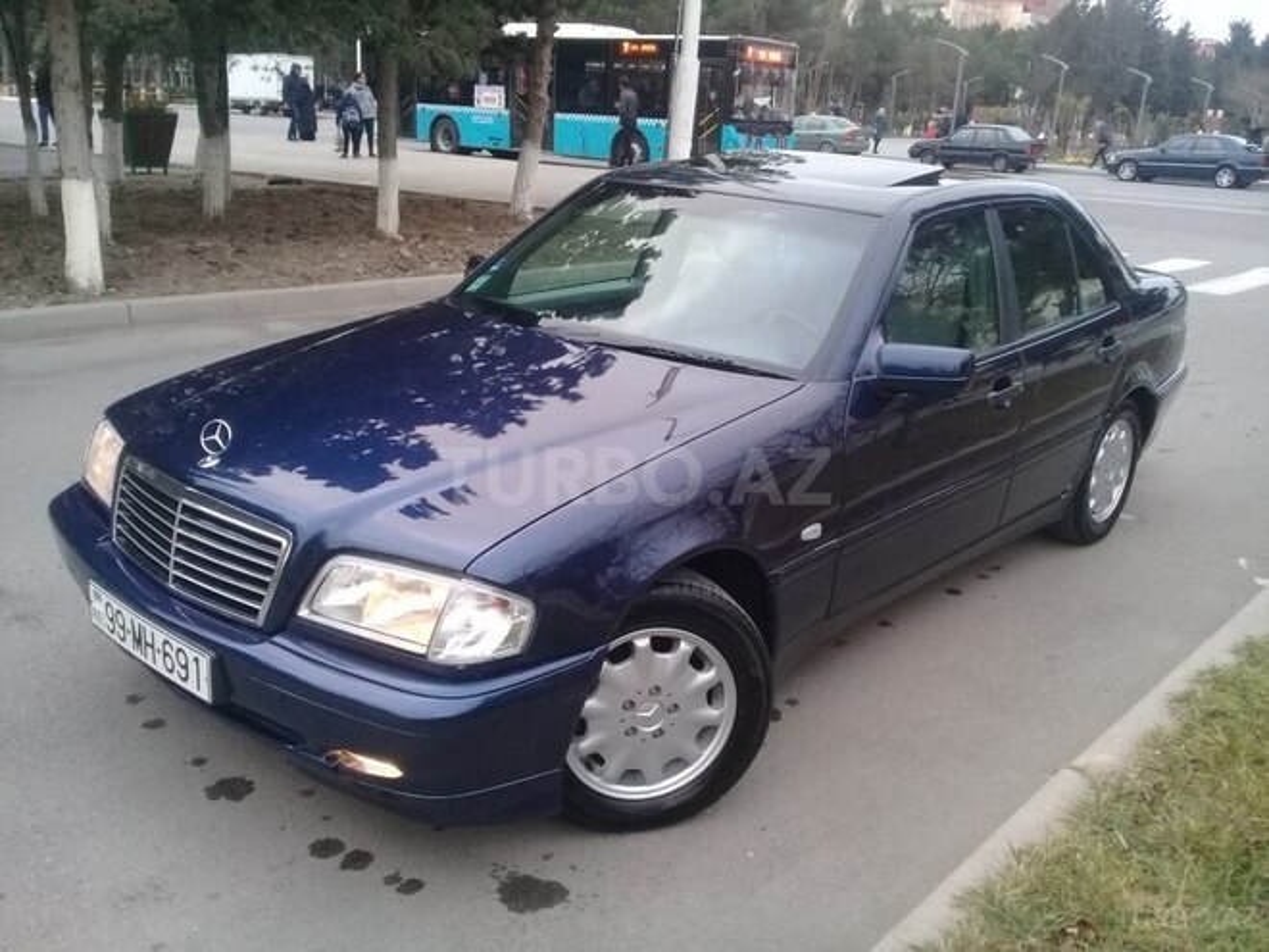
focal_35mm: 31
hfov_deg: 58.4
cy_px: 476
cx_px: 634
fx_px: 1136
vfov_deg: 45.4
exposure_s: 1/33
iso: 160
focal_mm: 3.3
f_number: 2.2
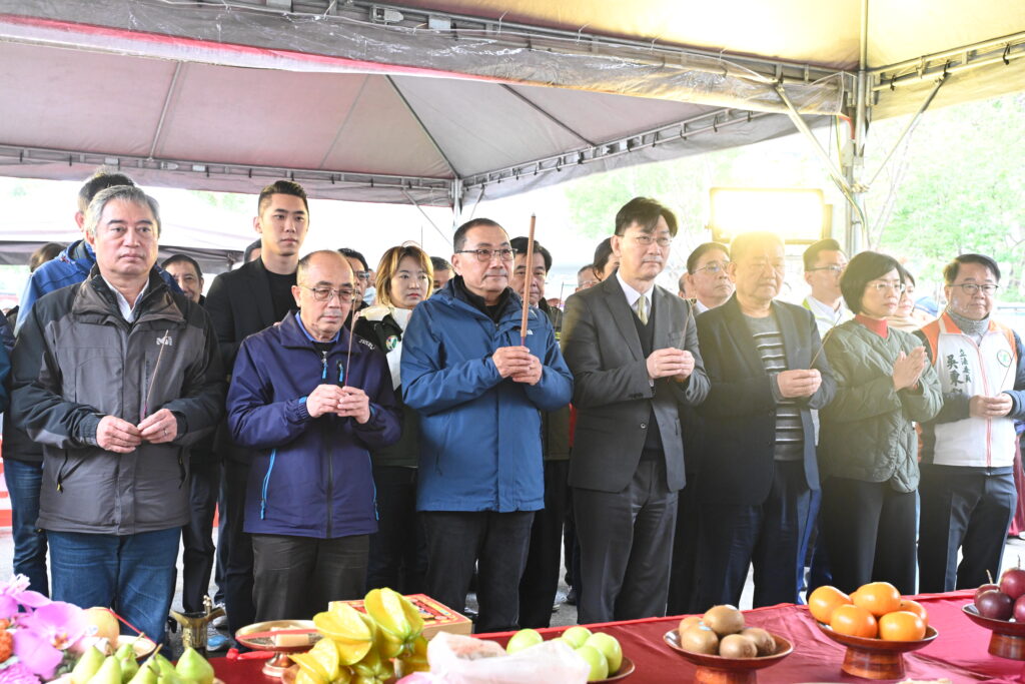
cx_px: 512
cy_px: 342
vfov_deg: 33.4
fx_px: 1139
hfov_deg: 48.5
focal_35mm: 40
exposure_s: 1/125
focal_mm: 40
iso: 3200
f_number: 6.3
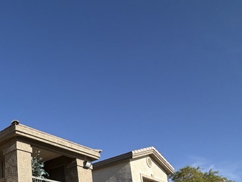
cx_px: -20
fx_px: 273
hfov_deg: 39.6
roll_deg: +0.6
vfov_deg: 33.3
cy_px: 187
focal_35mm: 39
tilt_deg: +14.1
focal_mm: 2.22
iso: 20
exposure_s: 1/876
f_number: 2.2
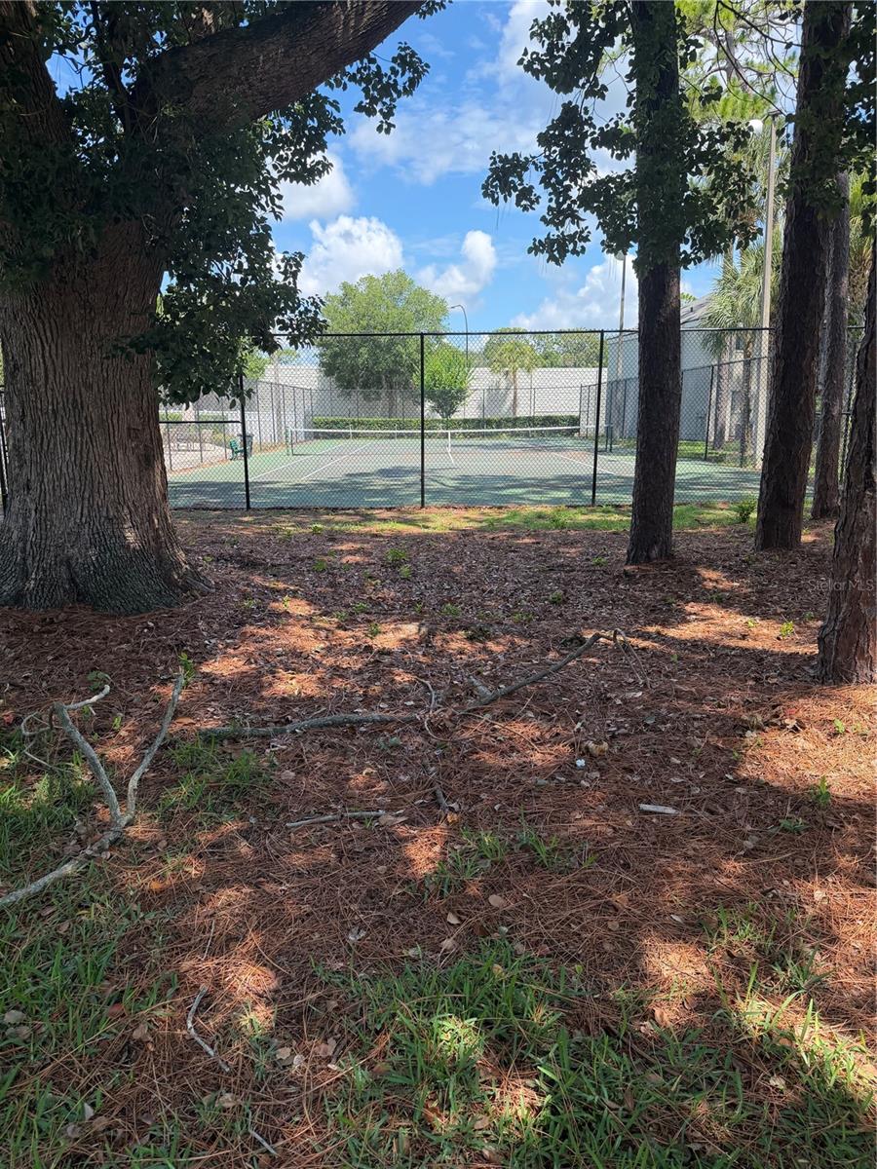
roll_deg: -0.7
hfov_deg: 56.8
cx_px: 438
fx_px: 811
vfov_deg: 71.6
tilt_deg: -12.3
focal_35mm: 24
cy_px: 584
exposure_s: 1/1585
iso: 100
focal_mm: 6.76
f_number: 1.78
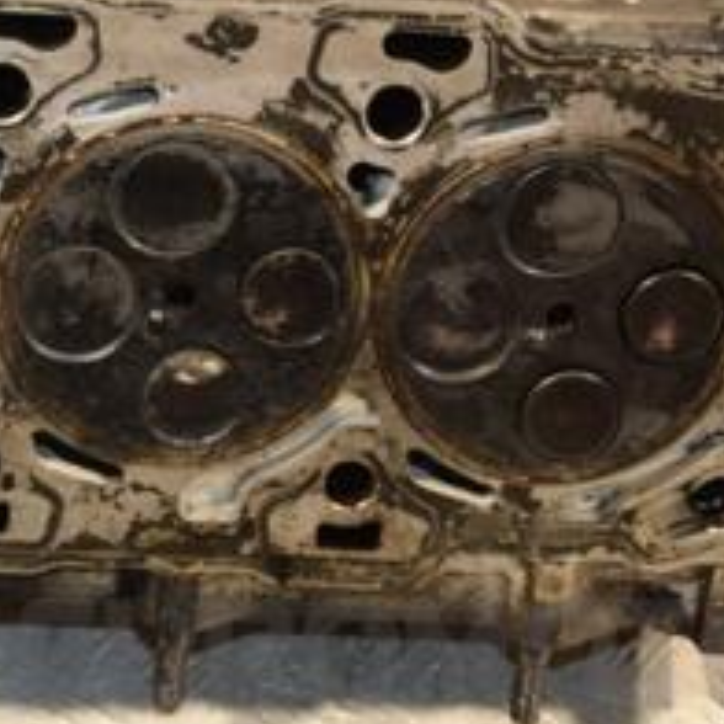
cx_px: -48
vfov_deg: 13.9
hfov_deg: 13.7
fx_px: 2958
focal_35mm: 125
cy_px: 163
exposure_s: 1/100
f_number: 5
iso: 800
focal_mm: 32
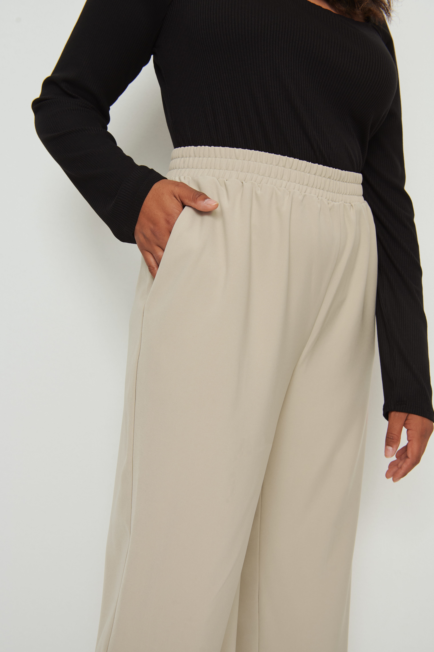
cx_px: 217
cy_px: 326
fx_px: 760
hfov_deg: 31.9
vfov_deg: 46.4
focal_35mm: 42
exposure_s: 1/160
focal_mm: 42
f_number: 8
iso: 200
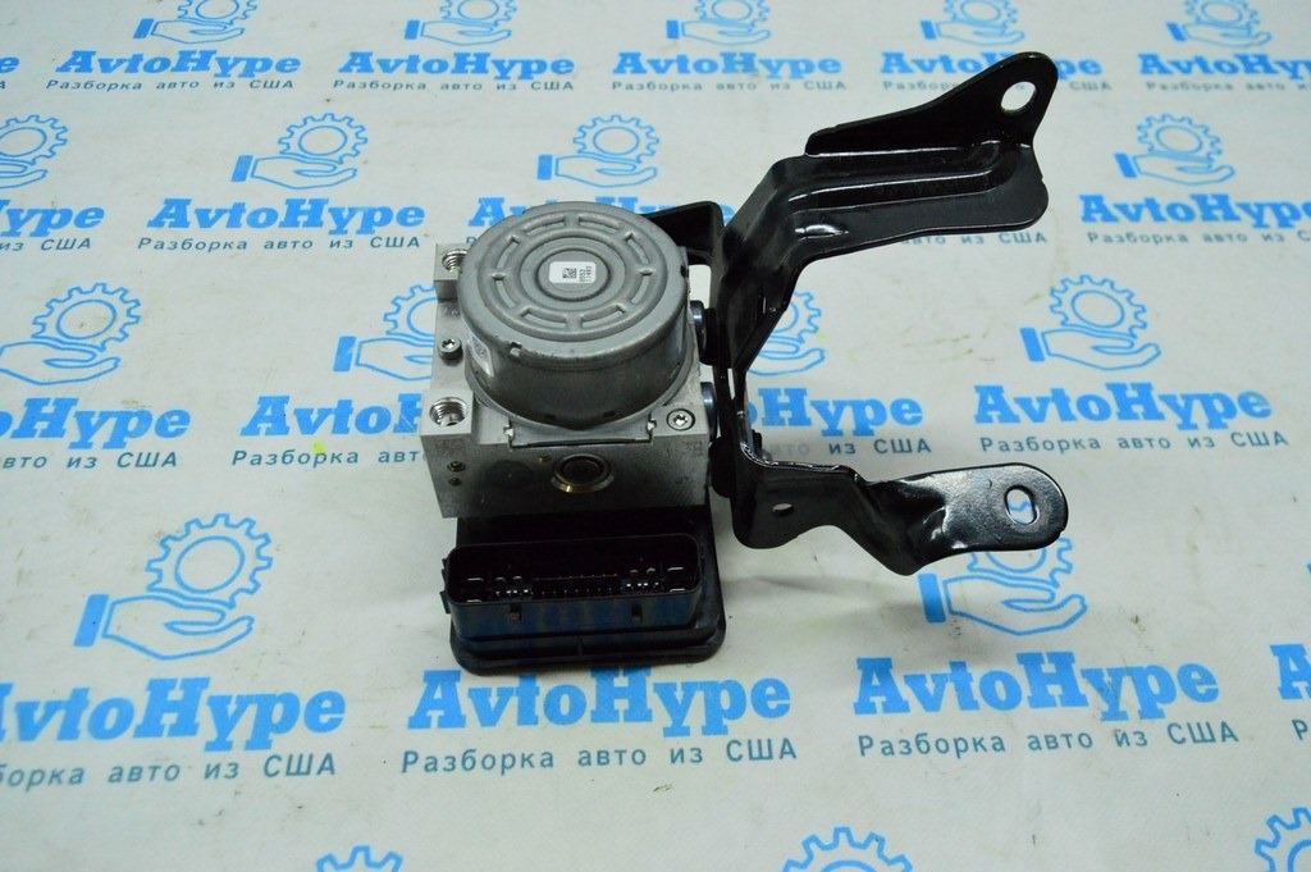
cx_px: 656
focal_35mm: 27
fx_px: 982
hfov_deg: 67.4
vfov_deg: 47.9
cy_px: 436
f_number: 6.3
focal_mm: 18
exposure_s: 1/640
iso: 6400
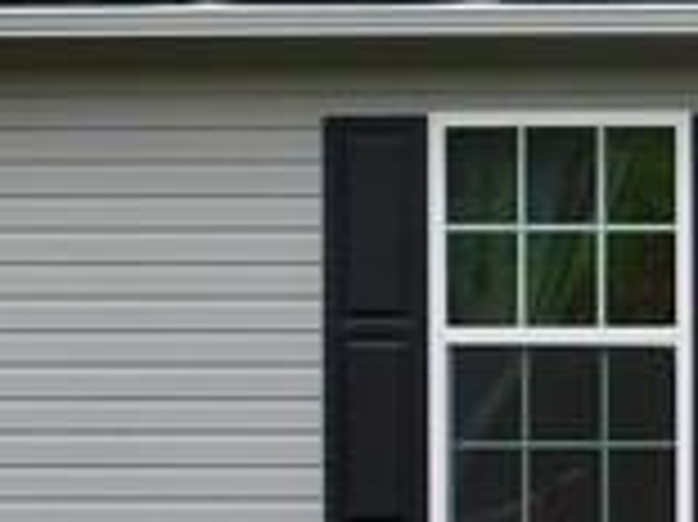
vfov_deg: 5.6
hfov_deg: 6.8
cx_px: 2013
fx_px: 5319
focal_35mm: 264
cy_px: 306
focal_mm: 7.1
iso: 125
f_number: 3.6
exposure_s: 1/250
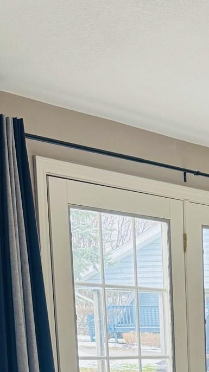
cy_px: 546
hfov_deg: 12.8
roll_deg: +0.0
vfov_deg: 20.8
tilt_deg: -14.2
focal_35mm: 88
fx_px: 868
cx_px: 339
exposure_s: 1/144
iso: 64
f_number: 1.78
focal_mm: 6.76
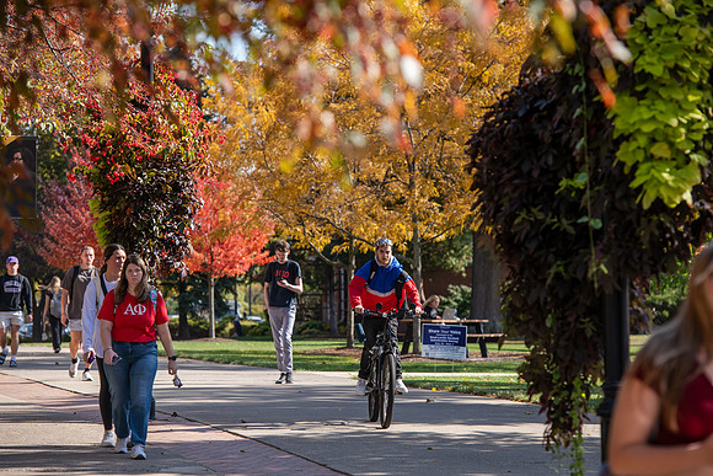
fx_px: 3070
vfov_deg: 8.9
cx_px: 356
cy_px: 238
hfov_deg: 13.2
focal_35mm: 155
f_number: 5.6
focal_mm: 155
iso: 160
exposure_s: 1/250
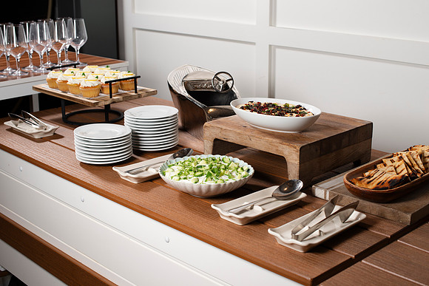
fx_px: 596
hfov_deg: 39.6
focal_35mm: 50
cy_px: 143
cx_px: 214
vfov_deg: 27.0
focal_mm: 50
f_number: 6.3
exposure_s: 1/200
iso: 200
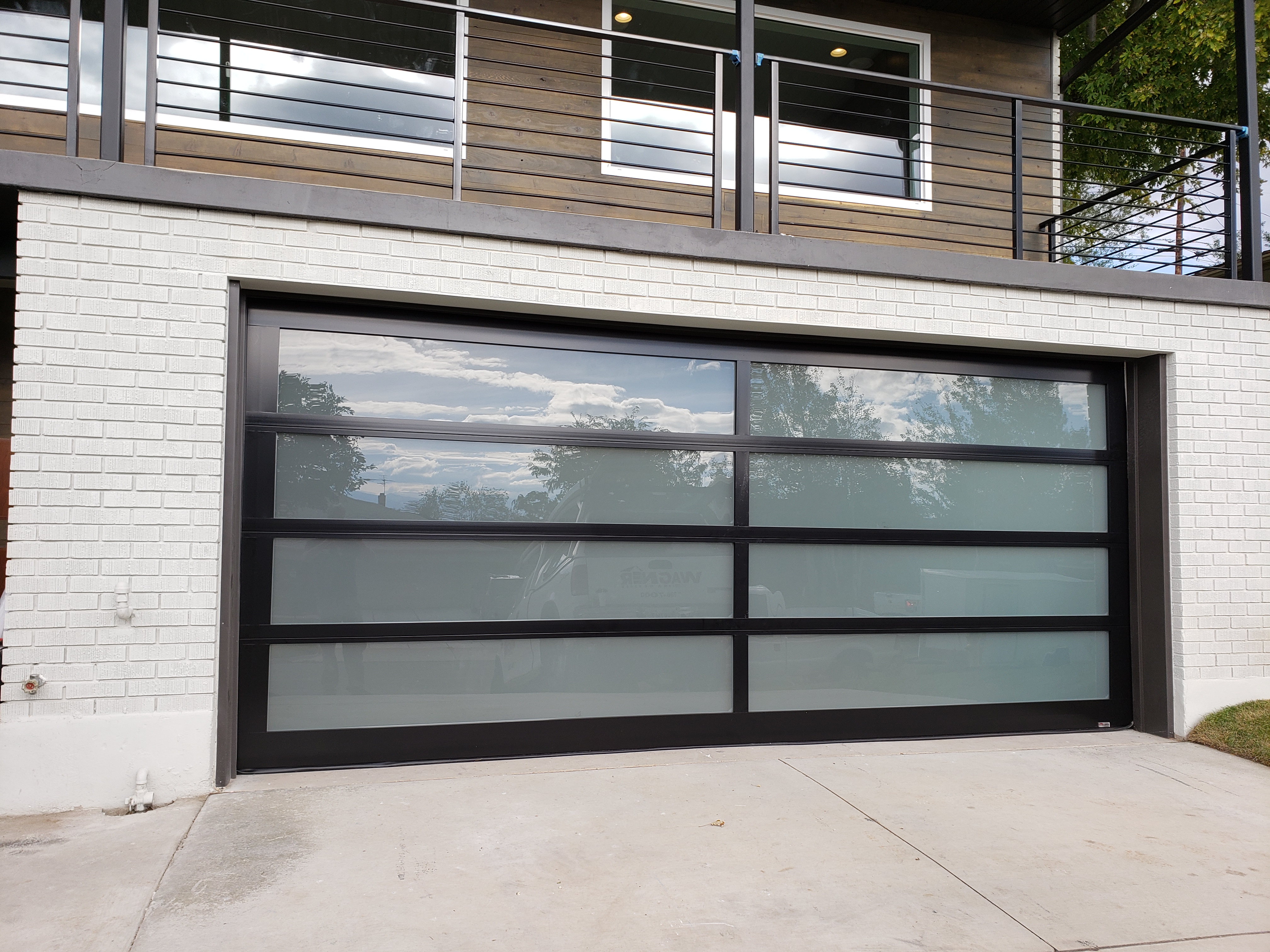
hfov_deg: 67.3
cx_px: 635
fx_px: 954
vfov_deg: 53.1
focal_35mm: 26
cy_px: 476
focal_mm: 4.3
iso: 50
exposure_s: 1/482
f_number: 2.4
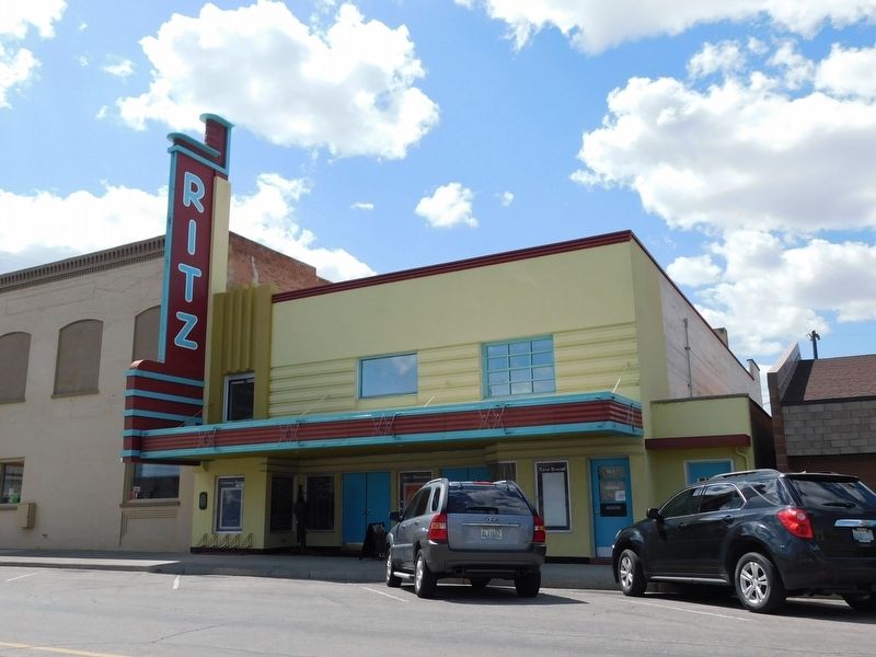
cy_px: 328
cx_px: 438
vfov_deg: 46.8
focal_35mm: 30
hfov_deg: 60.0
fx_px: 759
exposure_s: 1/400
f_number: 6.4
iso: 125
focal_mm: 5.3
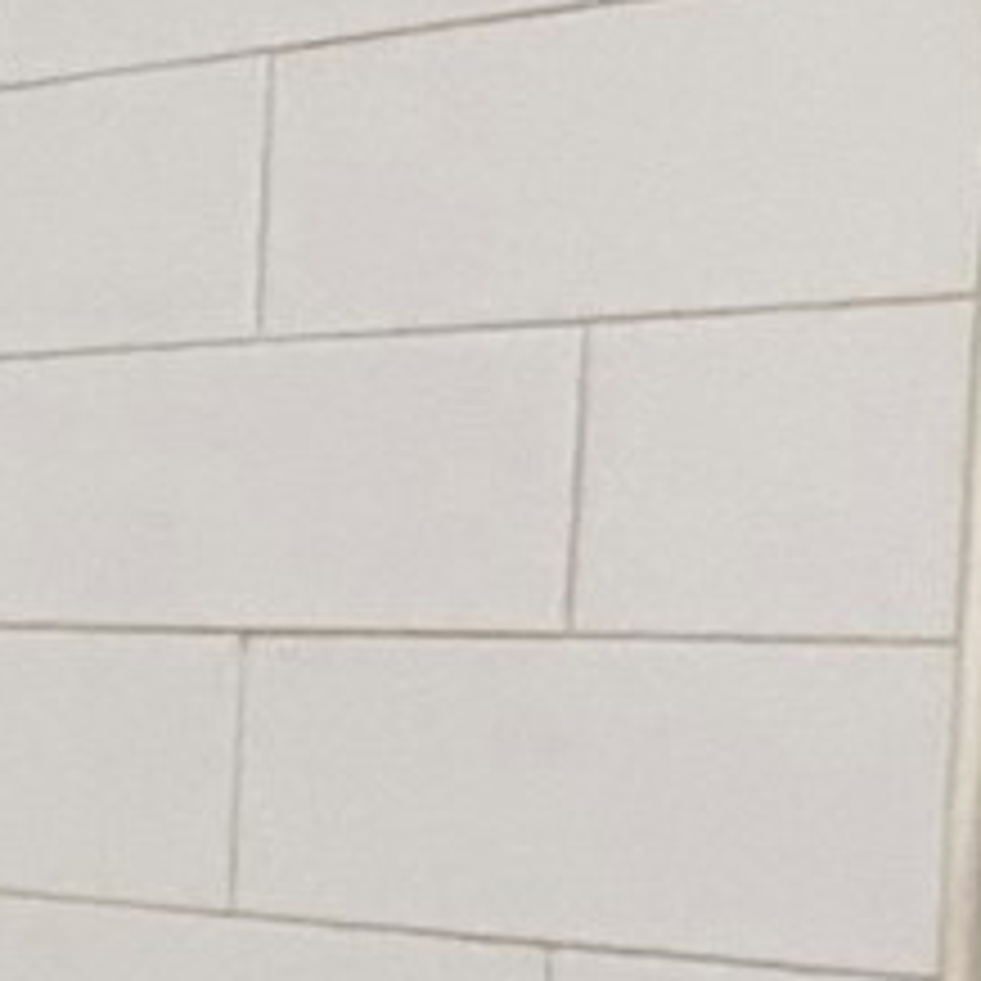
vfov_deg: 14.9
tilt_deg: -3.6
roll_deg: +0.2
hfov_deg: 10.7
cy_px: 882
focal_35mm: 116
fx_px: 3719
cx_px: -1886
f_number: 2.2
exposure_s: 1/60
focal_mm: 2.22
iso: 200
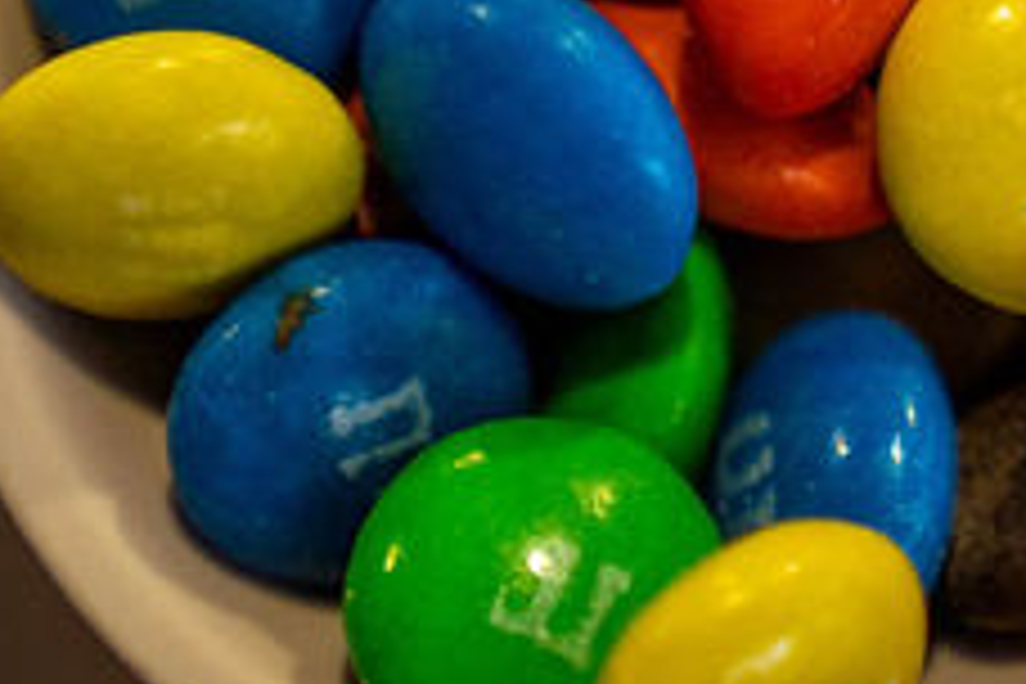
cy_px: -160
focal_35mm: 314
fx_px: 8948
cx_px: 634
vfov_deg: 4.4
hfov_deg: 6.6
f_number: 2.8
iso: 500
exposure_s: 1/400
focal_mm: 70
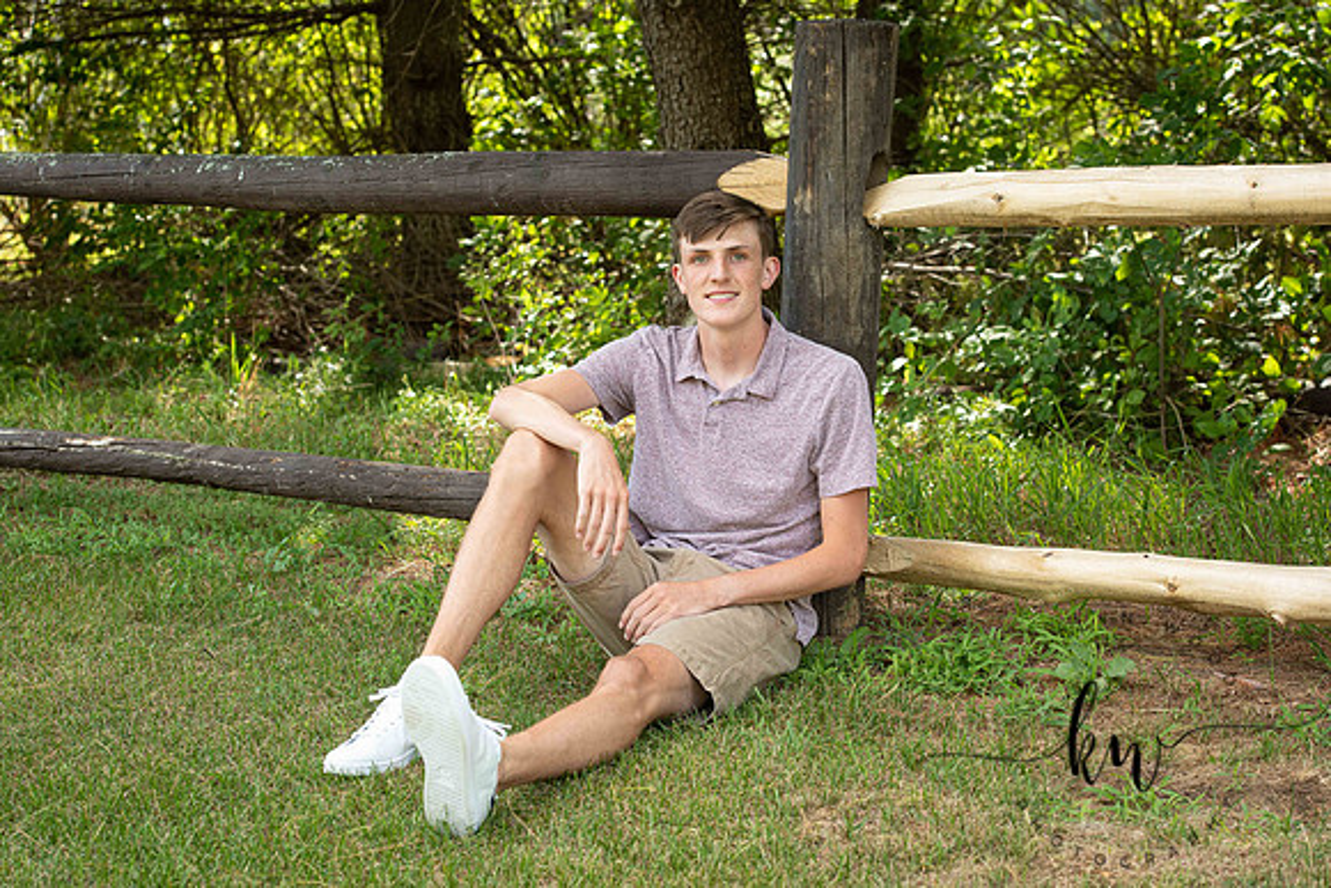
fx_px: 2589
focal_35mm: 70
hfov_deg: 28.8
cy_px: 444
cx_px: 666
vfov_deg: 19.5
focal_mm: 70
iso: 400
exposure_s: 1/200
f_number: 5.6
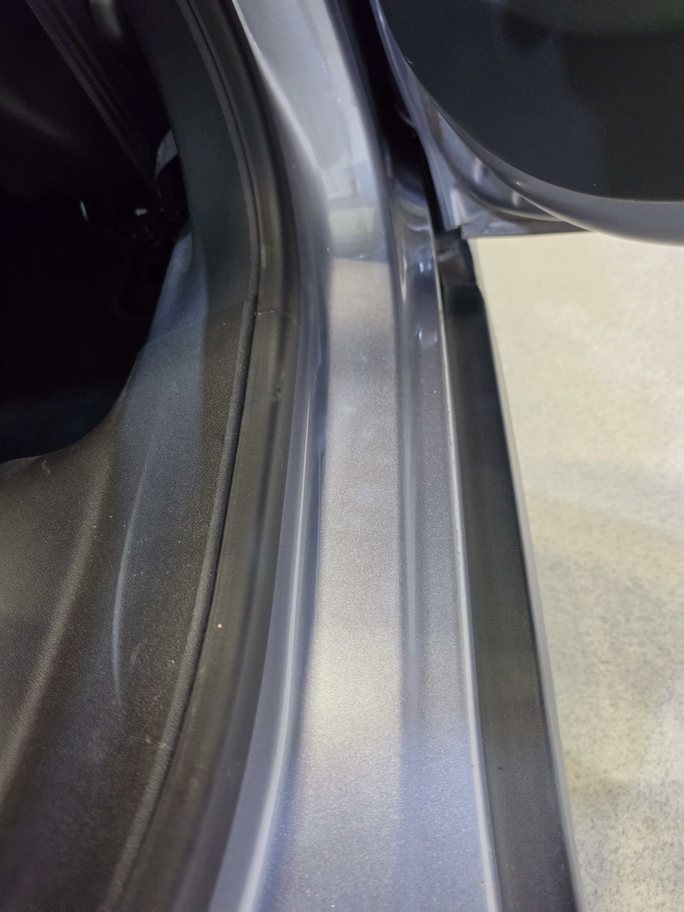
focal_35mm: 23
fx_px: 606
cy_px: 456
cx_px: 342
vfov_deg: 73.9
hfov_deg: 58.9
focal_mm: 6.5
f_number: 1.4
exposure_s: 1/100
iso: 500
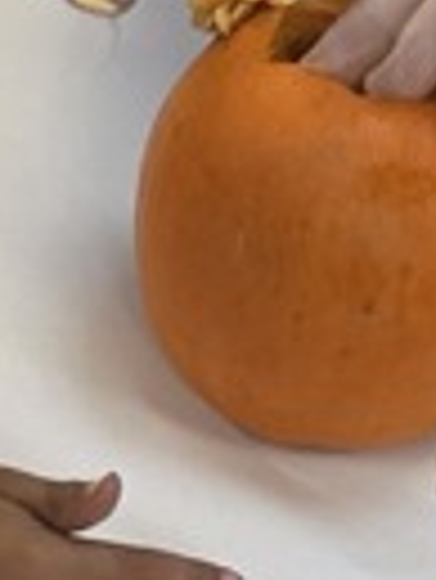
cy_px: 1169
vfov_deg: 10.0
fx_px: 3051
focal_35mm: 182
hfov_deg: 8.2
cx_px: 58
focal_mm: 5.4
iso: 500
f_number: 1.8
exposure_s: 1/120
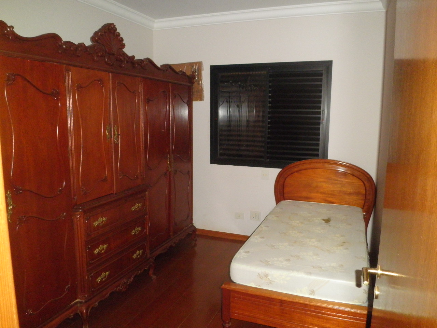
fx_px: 328
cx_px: 218
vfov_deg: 53.1
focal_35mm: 26
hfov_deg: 67.3
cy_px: 164
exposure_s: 1/30
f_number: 2.8
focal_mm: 4.7
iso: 400
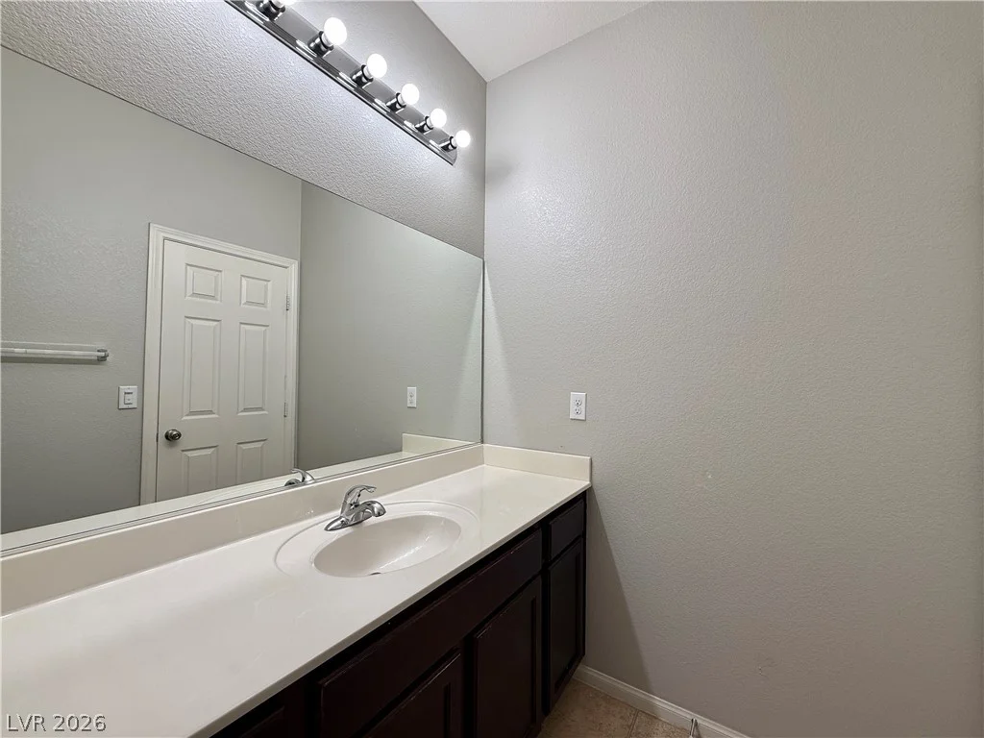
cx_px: 492
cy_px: 369
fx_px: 398
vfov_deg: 85.7
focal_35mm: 14
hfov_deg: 102.1
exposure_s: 1/99
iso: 50
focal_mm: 2.22
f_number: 2.2
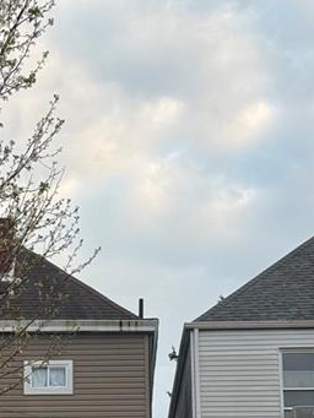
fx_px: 1305
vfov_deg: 17.9
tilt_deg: +15.7
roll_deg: -0.8
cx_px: -27
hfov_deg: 13.5
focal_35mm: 108
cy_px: 393
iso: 50
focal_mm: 6.76
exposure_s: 1/193
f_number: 1.78
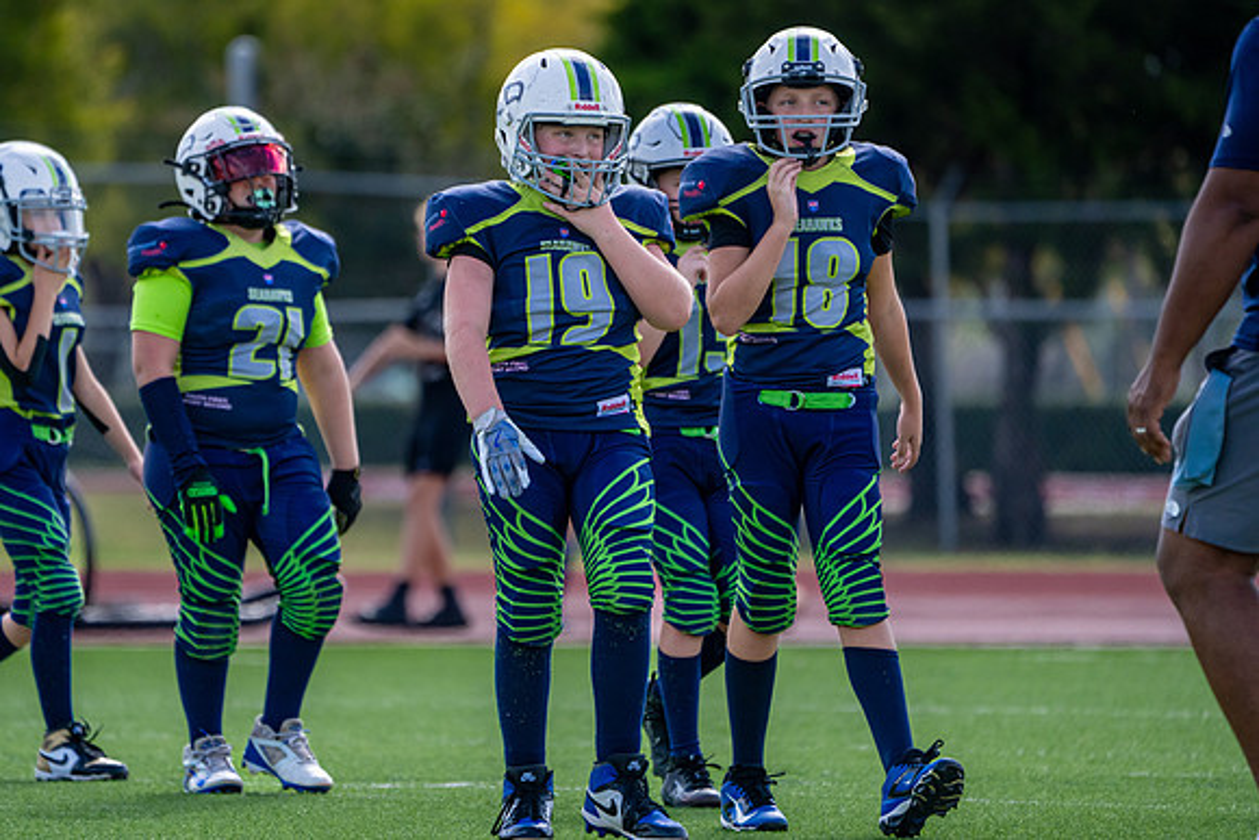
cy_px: 369
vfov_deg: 3.0
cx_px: 567
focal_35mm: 465
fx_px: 16252
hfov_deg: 4.4
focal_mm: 400
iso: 800
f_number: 5.6
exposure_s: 1/2500
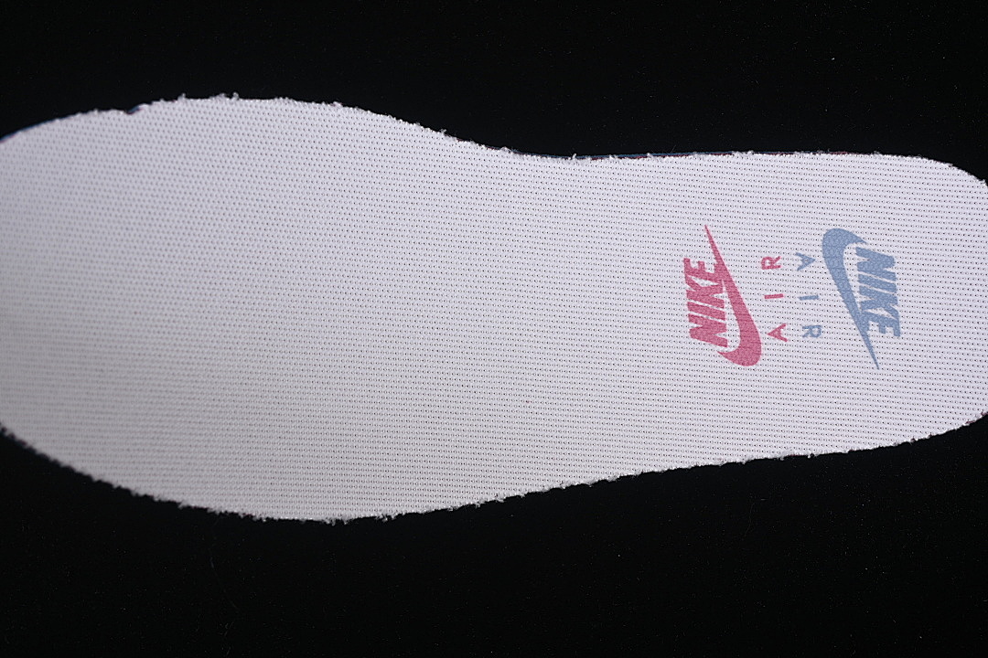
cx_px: 494
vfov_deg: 18.2
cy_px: 329
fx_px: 2058
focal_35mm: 75
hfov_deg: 27.0
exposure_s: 1/80
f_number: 7.1
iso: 160
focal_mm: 50
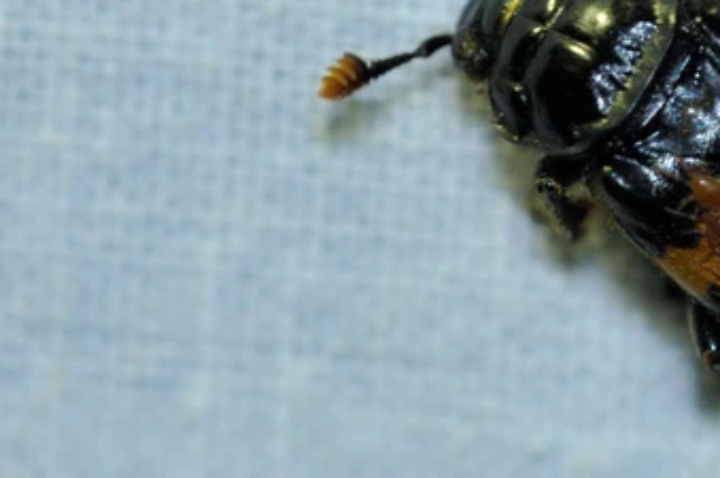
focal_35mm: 297
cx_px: 675
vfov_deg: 4.6
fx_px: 5930
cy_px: 131
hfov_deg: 6.9
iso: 640
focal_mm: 105
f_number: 8
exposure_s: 1/60
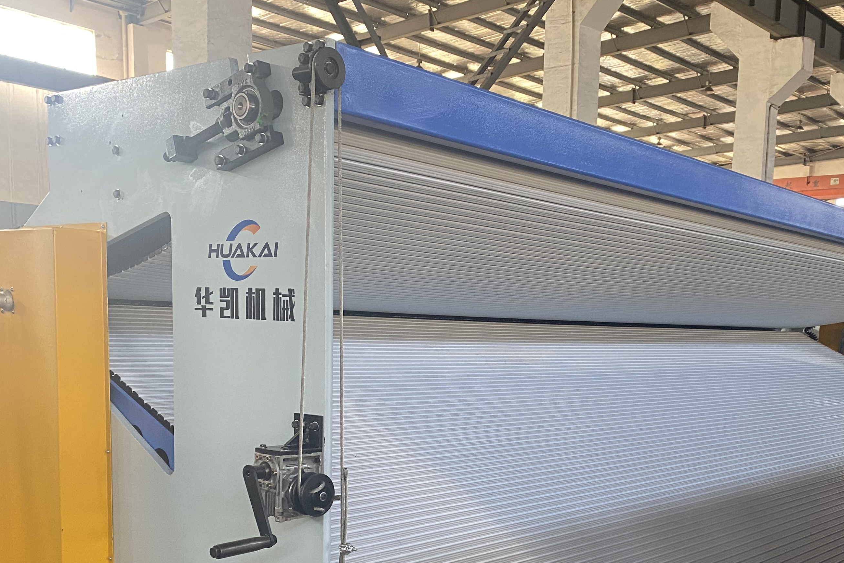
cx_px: 498
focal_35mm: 42
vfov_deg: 30.9
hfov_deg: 46.2
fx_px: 985
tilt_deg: -7.6
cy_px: 475
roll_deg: -1.8
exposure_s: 1/60
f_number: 1.8
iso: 125
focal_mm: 4.25
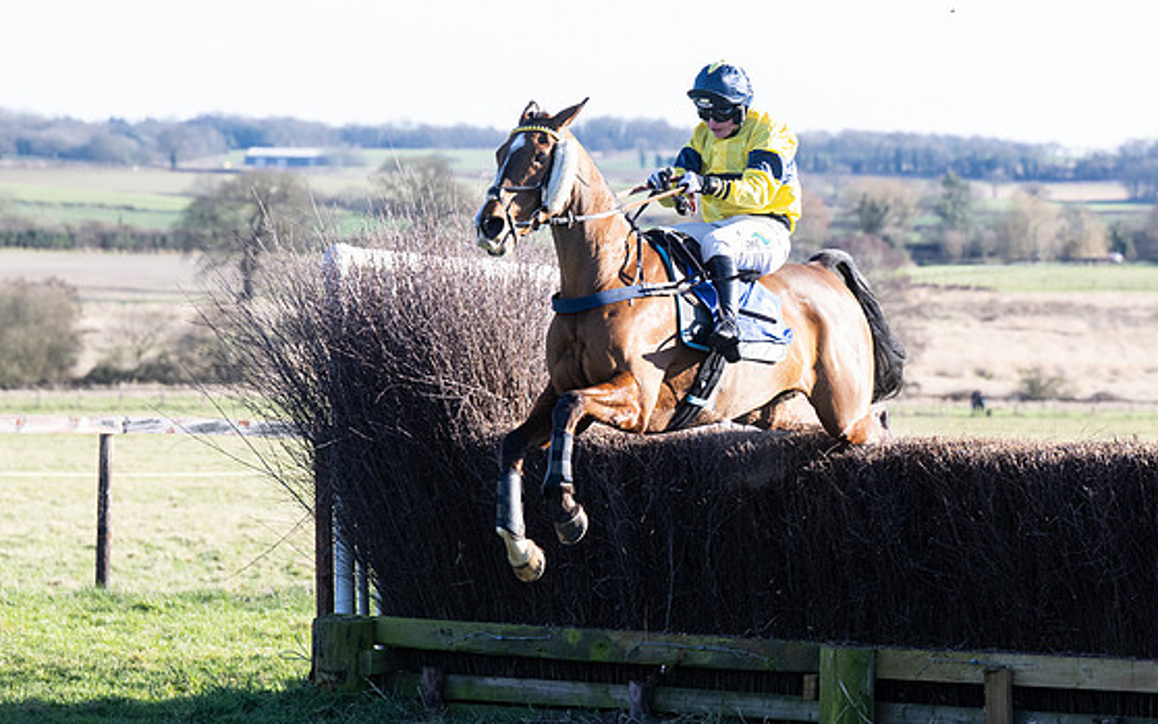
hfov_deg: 11.0
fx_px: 6029
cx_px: 524
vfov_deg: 6.9
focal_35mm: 191
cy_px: 329
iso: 800
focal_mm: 115
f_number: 4.5
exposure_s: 1/1600
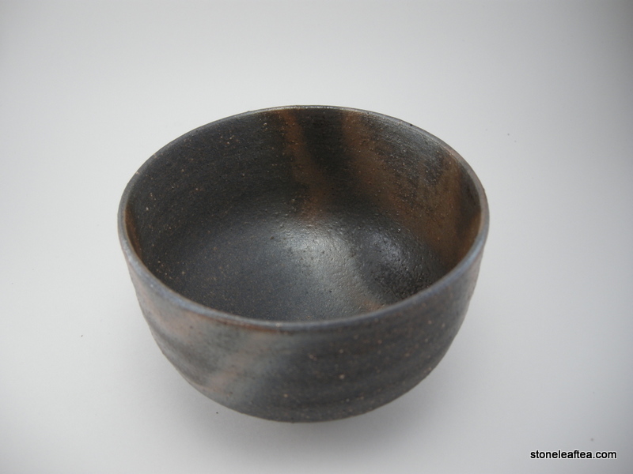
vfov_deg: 40.7
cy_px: 237
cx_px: 316
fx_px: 640
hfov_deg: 52.6
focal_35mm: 35
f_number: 2.7
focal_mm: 7.5
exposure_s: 1/64.4
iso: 64
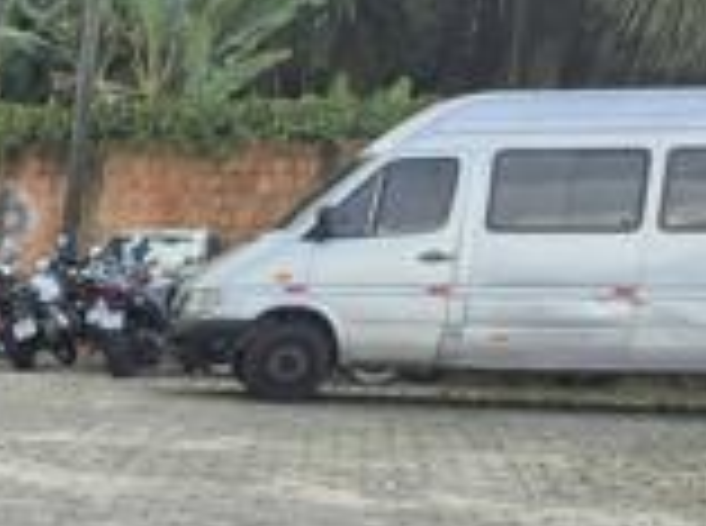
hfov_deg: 16.6
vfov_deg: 14.3
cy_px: 859
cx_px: -643
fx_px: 1913
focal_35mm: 94
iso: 25
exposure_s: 1/389
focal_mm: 5.4
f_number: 1.8
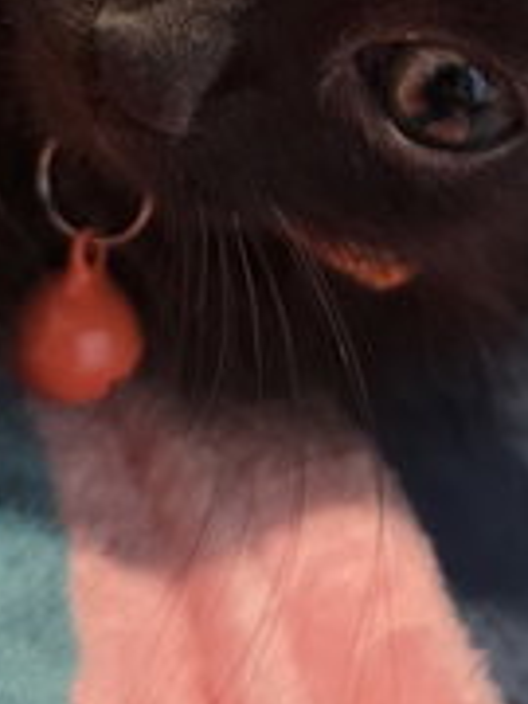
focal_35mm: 85
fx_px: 1729
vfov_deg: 22.5
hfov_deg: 17.3
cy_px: 76
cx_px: 352
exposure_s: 1/32
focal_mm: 6.25
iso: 800
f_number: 1.7
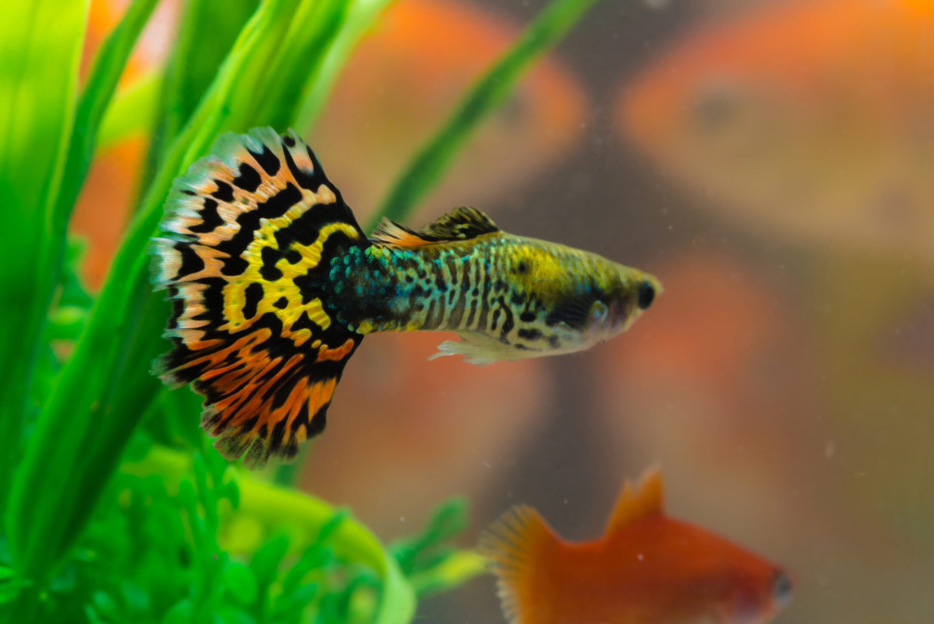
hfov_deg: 16.5
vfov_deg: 11.1
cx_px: 527
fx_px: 3218
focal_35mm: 124
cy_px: 272
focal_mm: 105
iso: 200
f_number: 25
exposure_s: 1/200
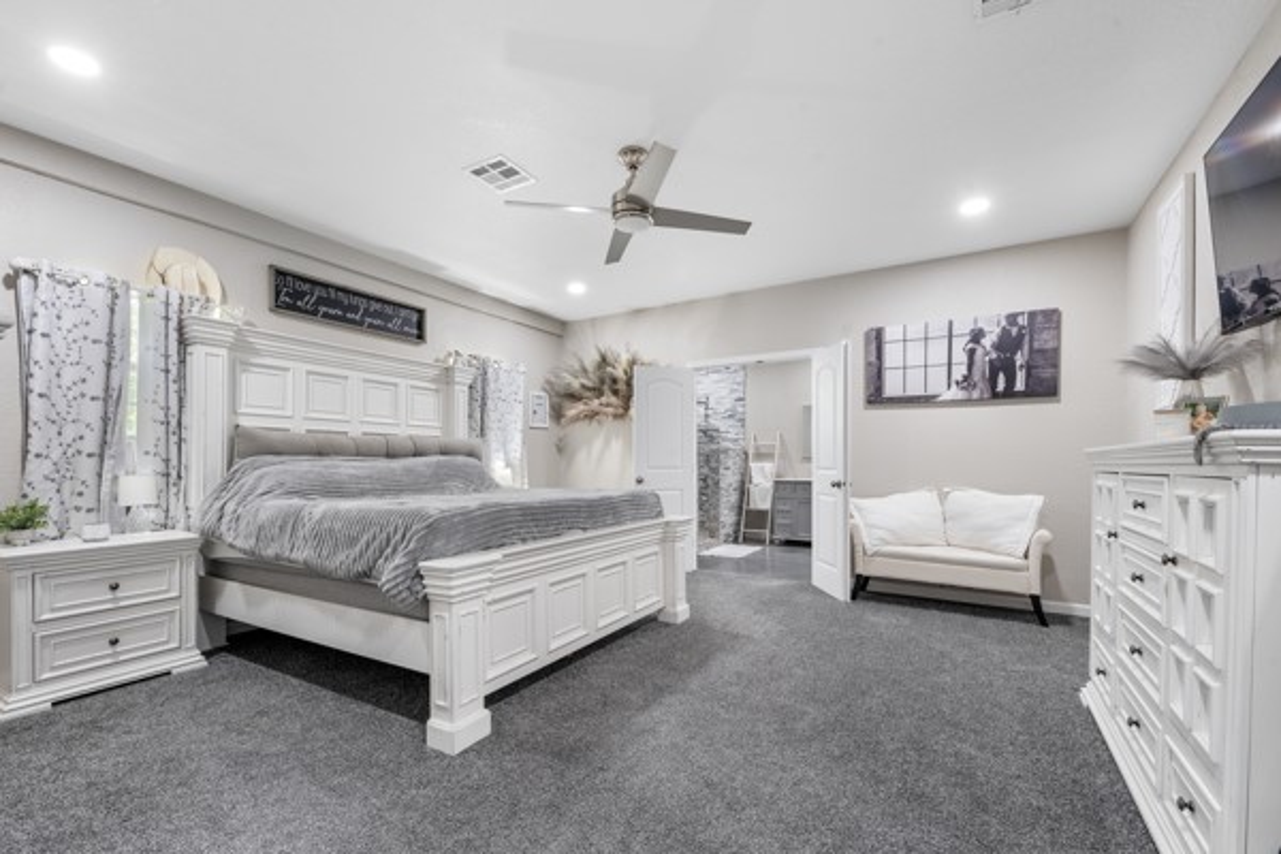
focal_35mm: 15
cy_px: 427
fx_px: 534
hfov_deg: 100.4
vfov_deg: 77.3
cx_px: 640
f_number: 9
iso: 250
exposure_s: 1.6
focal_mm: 15
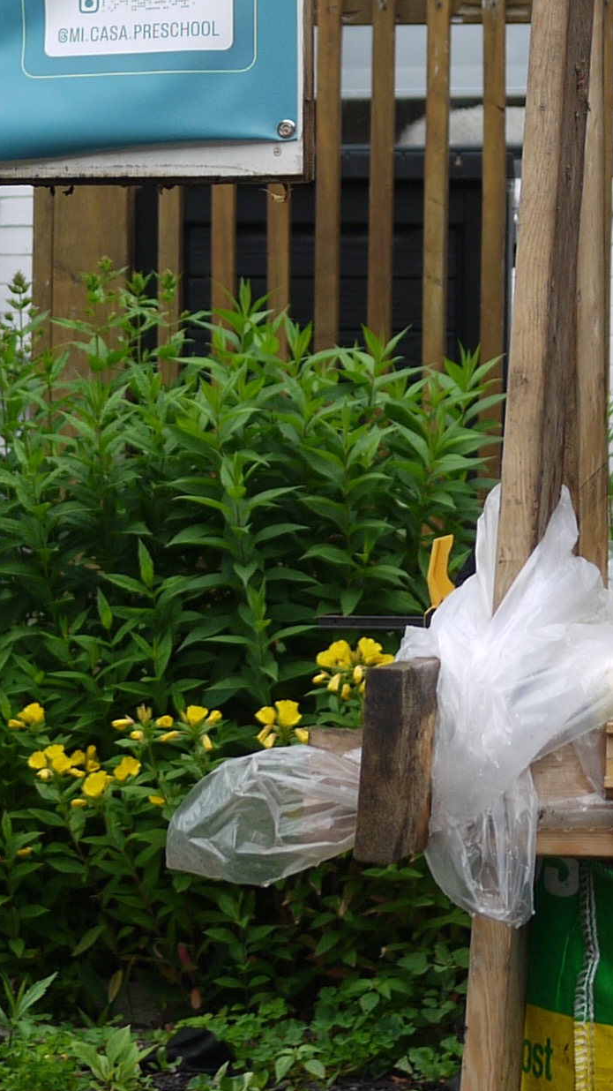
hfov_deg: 8.6
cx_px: 195
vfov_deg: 15.2
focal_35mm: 141
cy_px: 256
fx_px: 4076
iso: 100
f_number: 1.8
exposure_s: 1/1000
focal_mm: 20
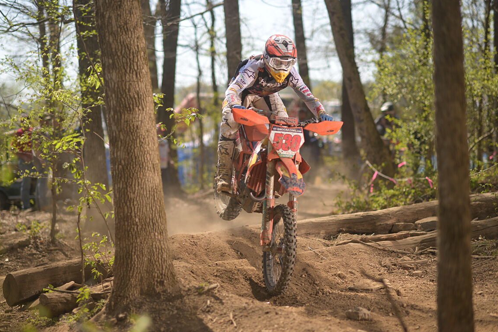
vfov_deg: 15.4
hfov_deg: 22.9
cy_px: 169
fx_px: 1231
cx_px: 238
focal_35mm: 89
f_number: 2
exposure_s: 1/2500
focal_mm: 85
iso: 100
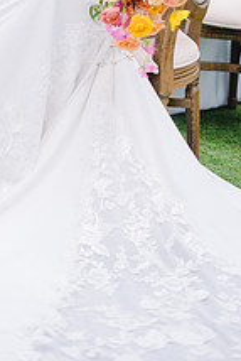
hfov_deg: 13.0
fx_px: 1053
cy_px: -2
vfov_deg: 18.9
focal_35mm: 105
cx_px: 62
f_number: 2
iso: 50
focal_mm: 50
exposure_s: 1/160
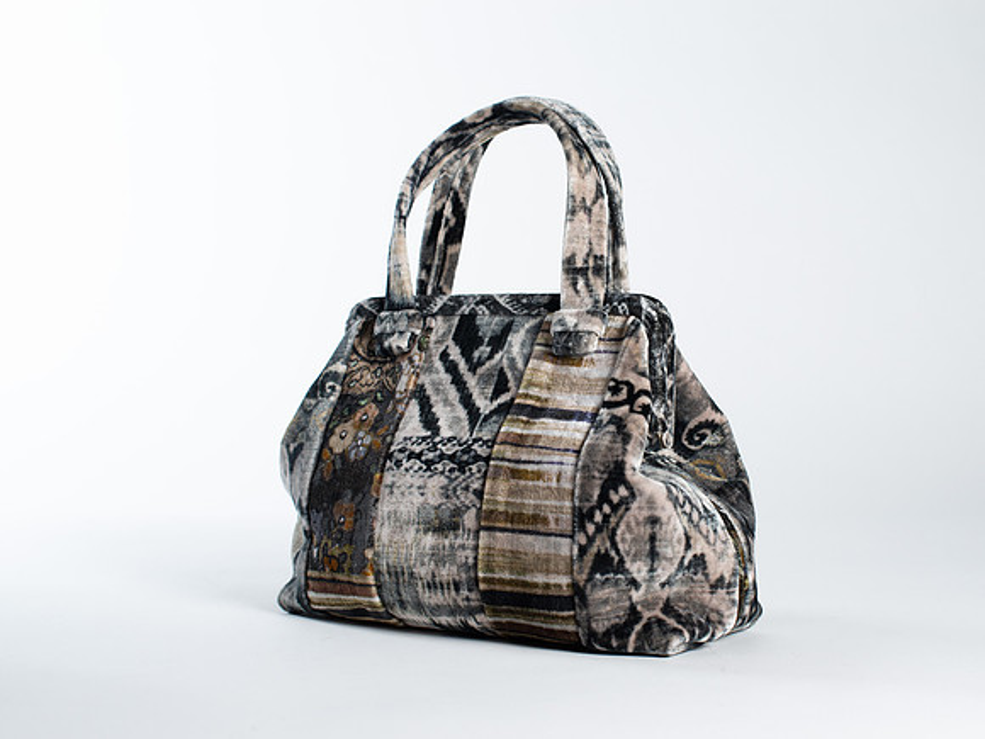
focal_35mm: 59
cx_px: 568
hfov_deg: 32.7
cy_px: 379
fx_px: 1673
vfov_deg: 24.9
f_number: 6.3
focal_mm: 50
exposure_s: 1/200
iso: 200
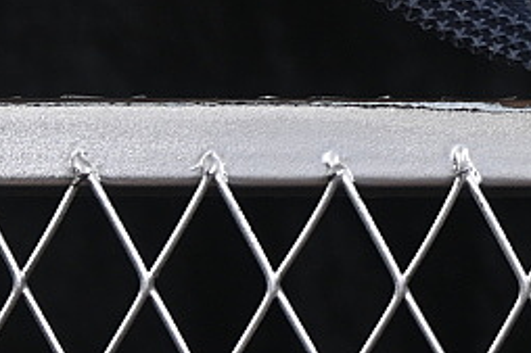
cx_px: 1118
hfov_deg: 6.3
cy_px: -361
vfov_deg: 4.2
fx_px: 4702
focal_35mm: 319
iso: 160
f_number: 6.3
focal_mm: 50
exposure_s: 1/60
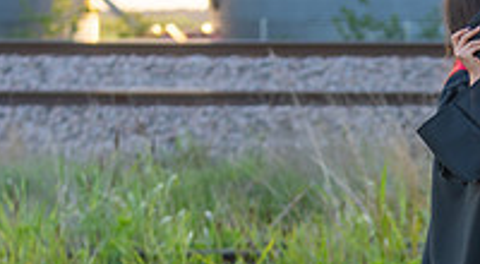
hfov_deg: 9.0
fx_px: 3038
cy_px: 357
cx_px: 512
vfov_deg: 4.9
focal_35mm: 240
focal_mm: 76
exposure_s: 1/320
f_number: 2.8
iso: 160
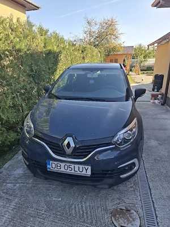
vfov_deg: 73.9
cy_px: 114
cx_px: 85
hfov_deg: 58.9
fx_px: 151
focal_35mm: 23
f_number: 1.8
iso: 50
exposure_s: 1/500
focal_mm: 5.54
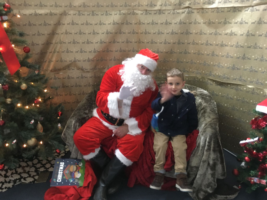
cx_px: 134
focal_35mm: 29
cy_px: 100
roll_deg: +1.0
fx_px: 224
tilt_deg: -17.9
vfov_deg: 48.2
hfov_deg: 61.7
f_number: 2.2
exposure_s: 1/17
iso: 400
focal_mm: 4.15
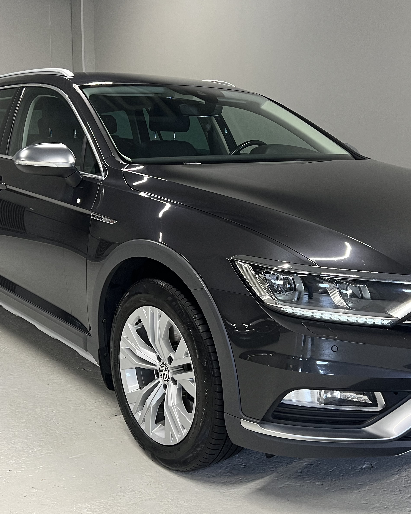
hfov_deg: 34.9
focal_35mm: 43
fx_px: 654
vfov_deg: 42.9
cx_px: 228
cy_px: 234
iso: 125
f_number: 1.5
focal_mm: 5.7
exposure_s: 1/82
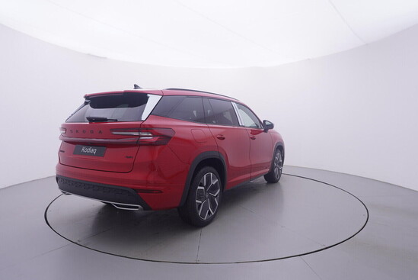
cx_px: 209
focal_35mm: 22
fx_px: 261
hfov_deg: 77.3
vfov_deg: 56.2
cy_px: 140
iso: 200
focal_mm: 15
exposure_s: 1/80
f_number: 5
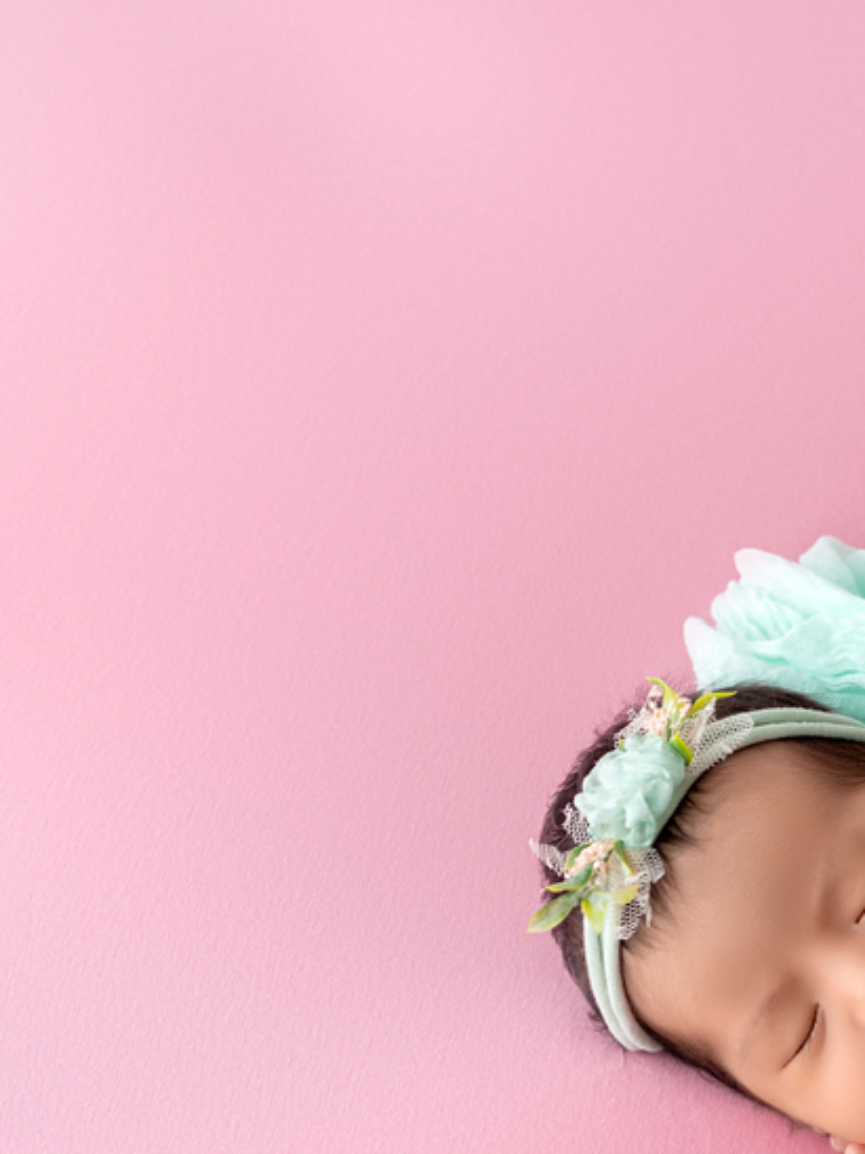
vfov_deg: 32.5
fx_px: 1966
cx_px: 1027
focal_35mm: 59
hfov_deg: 22.9
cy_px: 756
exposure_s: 1/160
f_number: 4.5
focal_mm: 28
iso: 100
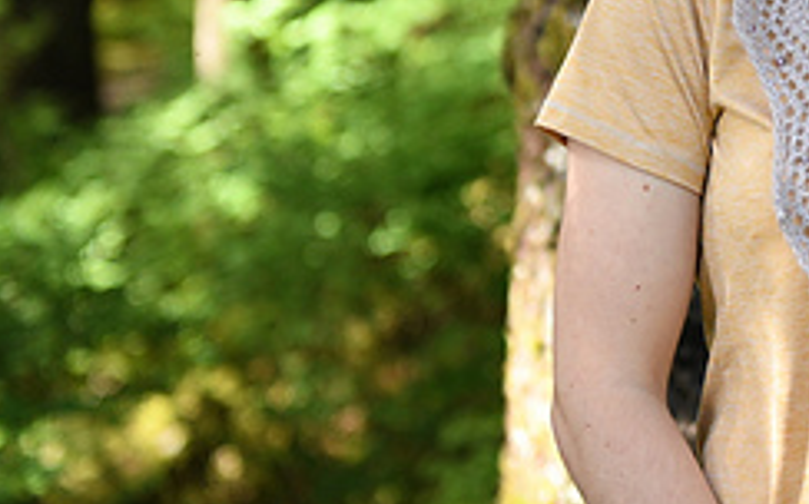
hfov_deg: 12.5
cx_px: 753
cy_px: 8
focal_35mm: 166
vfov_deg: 7.8
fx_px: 3657
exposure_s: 1/1000
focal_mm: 62
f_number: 3.2
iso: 2000
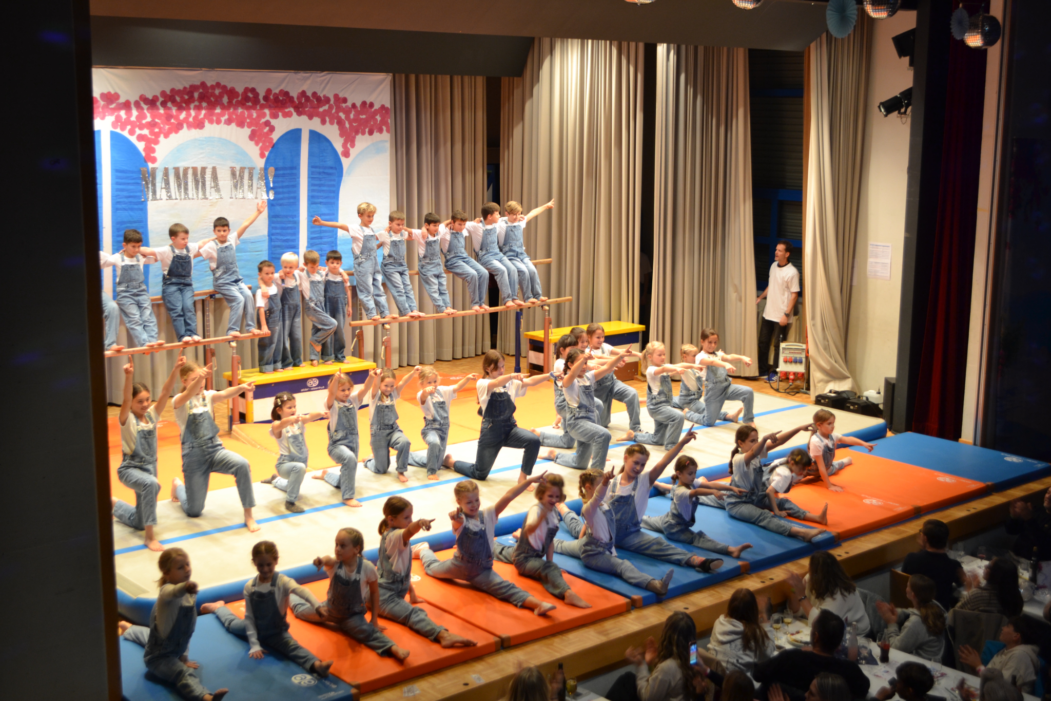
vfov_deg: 29.9
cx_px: 526
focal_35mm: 45
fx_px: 1314
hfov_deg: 43.6
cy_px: 350
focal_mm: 30
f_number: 4.5
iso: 400
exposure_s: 1/15
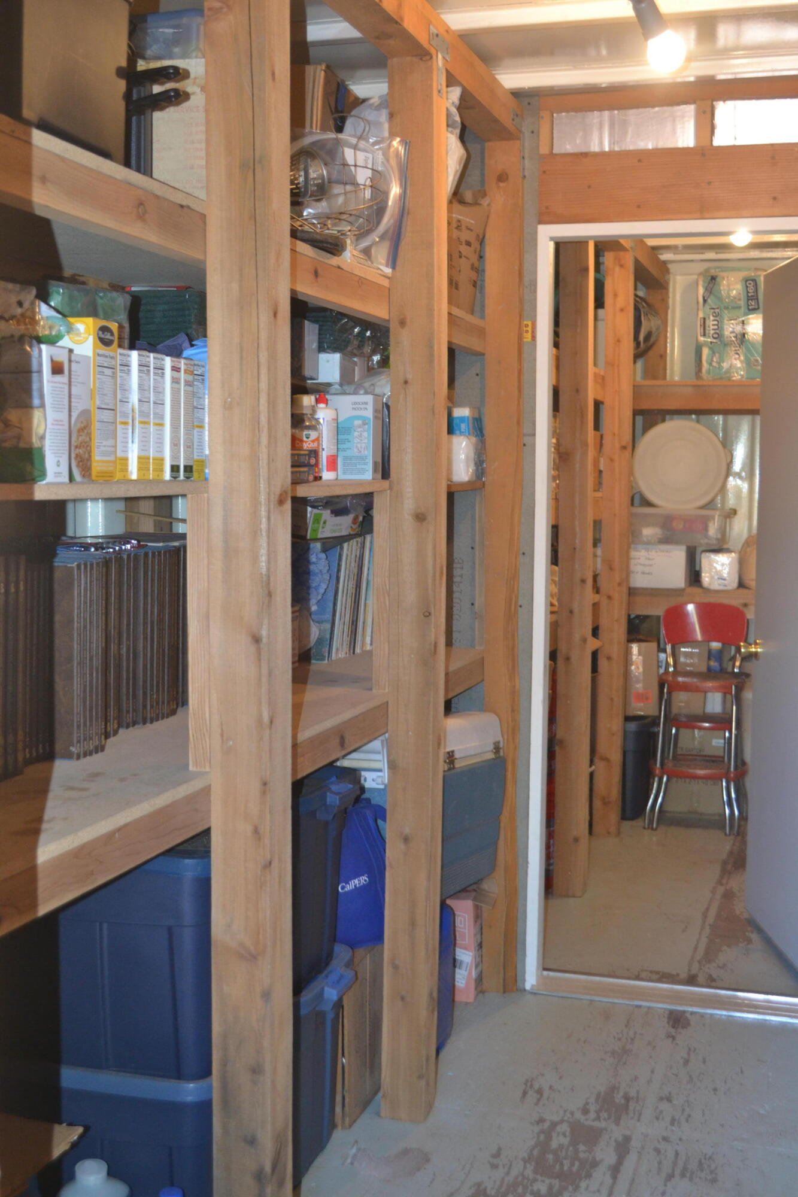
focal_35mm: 44
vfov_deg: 45.0
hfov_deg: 30.8
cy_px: 598
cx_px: 399
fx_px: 1447
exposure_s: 1/30
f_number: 4.5
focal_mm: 29
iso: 800
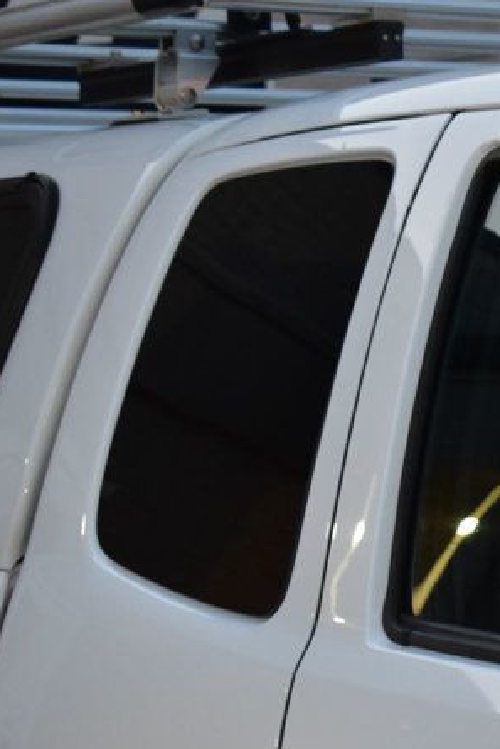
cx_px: 803
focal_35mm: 145
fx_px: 3018
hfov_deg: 9.2
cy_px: 503
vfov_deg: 14.1
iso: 1400
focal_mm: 42
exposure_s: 1/15
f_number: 6.3
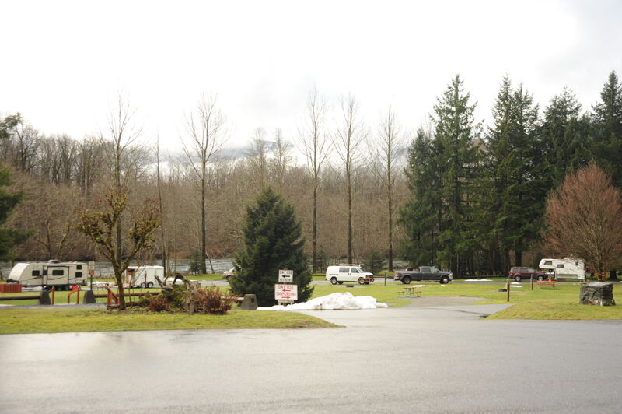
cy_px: 207
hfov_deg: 48.5
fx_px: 691
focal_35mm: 40
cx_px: 311
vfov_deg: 33.3
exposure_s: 1/160
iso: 250
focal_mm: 40
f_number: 6.3
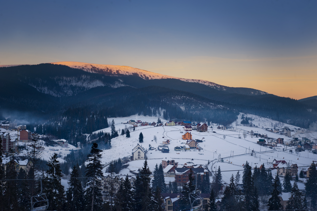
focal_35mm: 50
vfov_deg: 27.0
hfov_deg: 39.6
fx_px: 440
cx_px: 158
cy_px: 106
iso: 200
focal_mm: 50
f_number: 8
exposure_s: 1/80
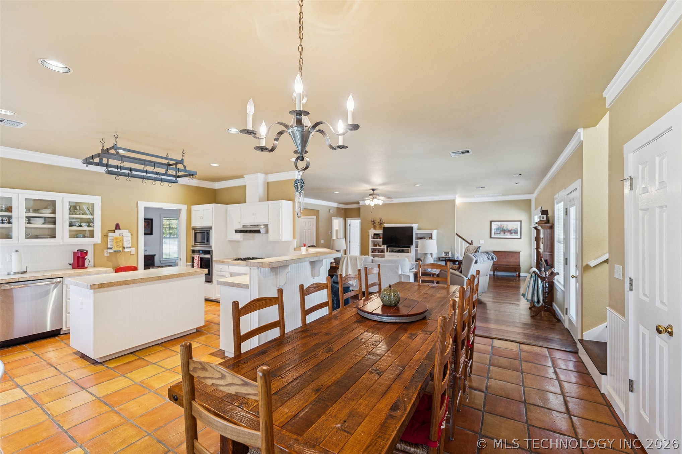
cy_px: 227
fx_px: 265
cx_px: 341
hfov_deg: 104.3
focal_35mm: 14
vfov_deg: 81.2
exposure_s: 1/30
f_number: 2.8
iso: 400
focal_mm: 14
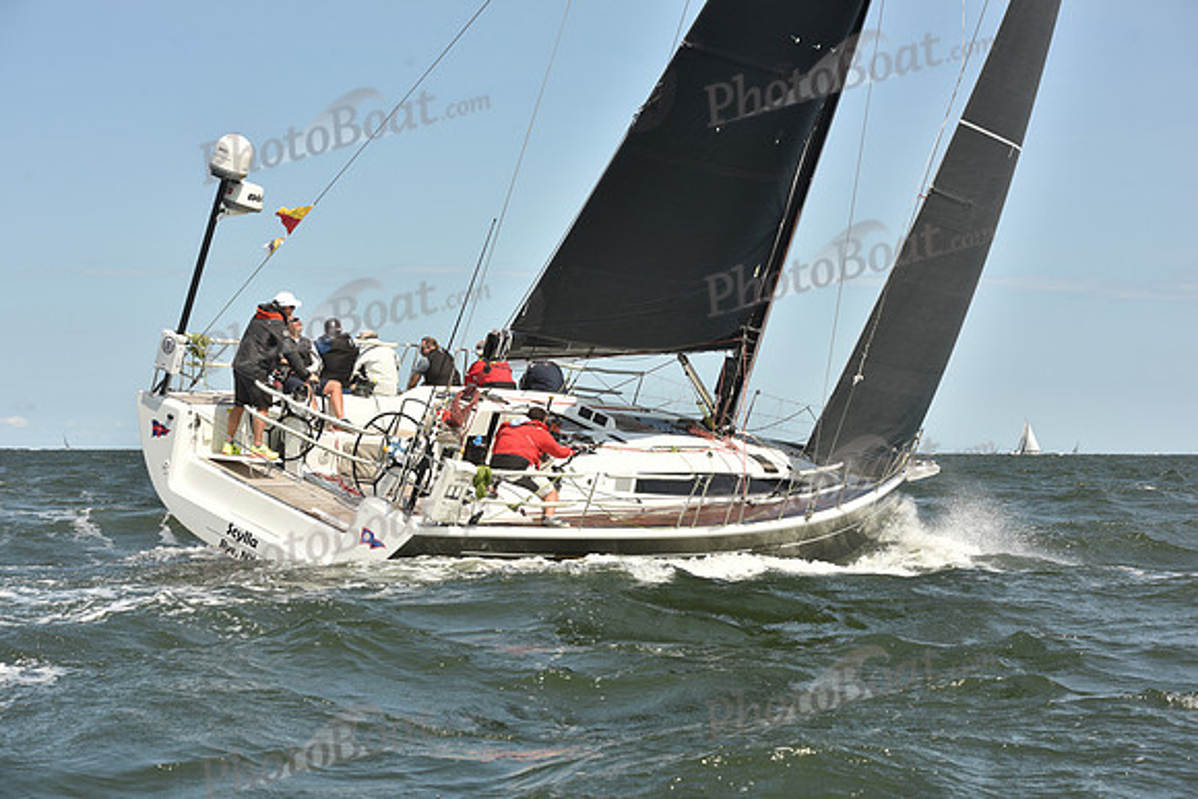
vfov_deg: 19.5
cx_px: 599
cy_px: 400
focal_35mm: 70
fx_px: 2330
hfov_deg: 28.8
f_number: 9
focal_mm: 70
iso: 250
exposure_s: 1/800
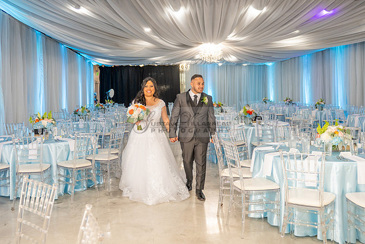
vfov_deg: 36.7
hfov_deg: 52.9
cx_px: 171
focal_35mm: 36
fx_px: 367
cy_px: 106
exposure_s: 1/160
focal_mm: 24
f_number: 3.2
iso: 800
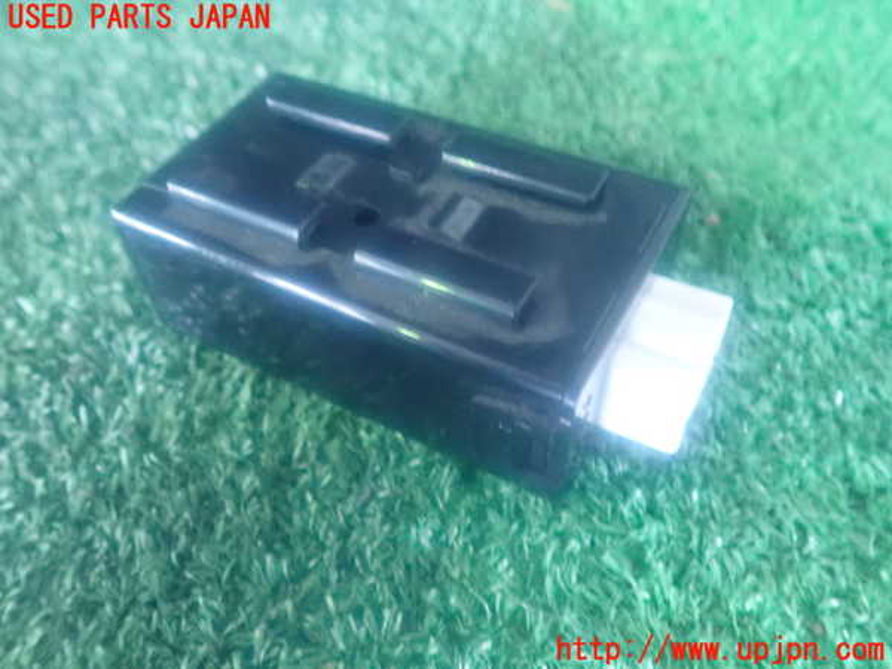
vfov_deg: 46.8
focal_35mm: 30
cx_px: 446
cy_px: 334
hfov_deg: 60.0
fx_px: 773
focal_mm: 5.5
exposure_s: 1/13
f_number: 2.3
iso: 1600
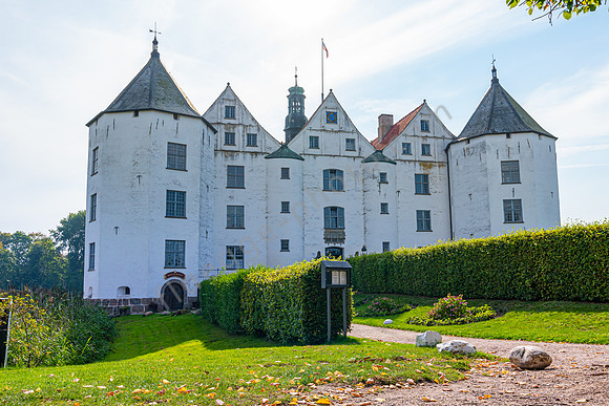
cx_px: 304
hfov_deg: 60.3
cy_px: 203
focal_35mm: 31
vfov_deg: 42.3
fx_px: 525
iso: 200
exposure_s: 1/320
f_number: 9
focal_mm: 21
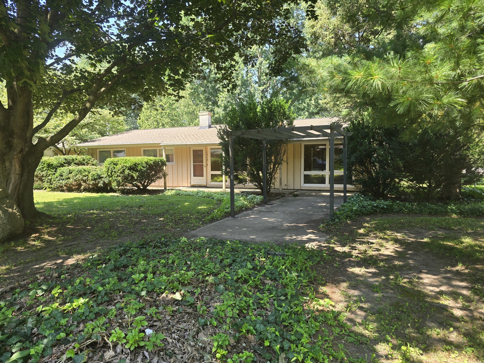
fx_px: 322
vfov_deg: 58.9
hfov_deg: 73.9
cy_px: 182
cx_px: 242
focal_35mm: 23
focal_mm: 6.3
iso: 25
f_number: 1.7
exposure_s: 1/180
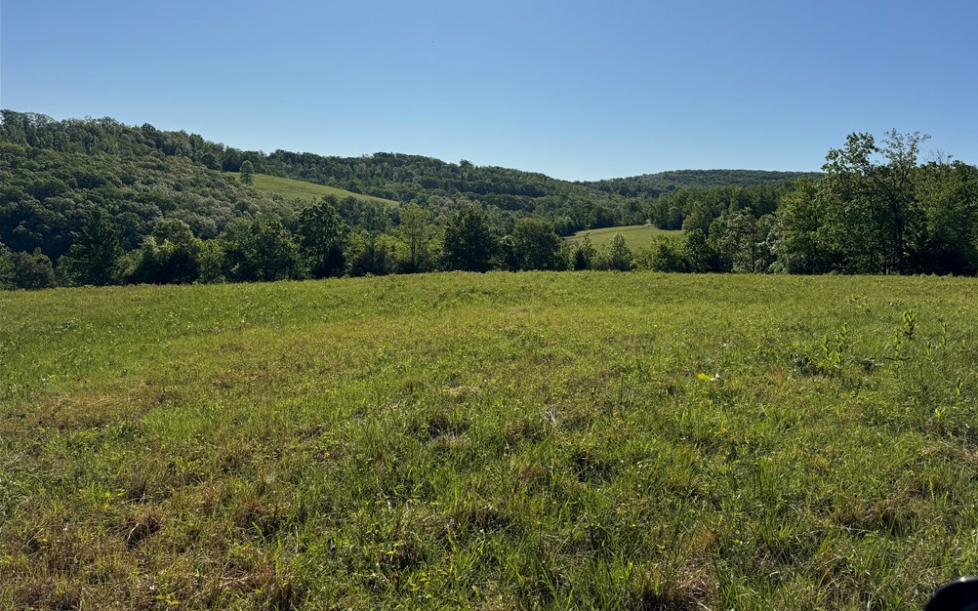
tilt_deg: -5.1
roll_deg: -3.2
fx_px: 693
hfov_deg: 70.4
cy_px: 252
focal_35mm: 26
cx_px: 499
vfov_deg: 47.4
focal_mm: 6.76
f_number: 1.78
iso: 80
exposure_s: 1/10417
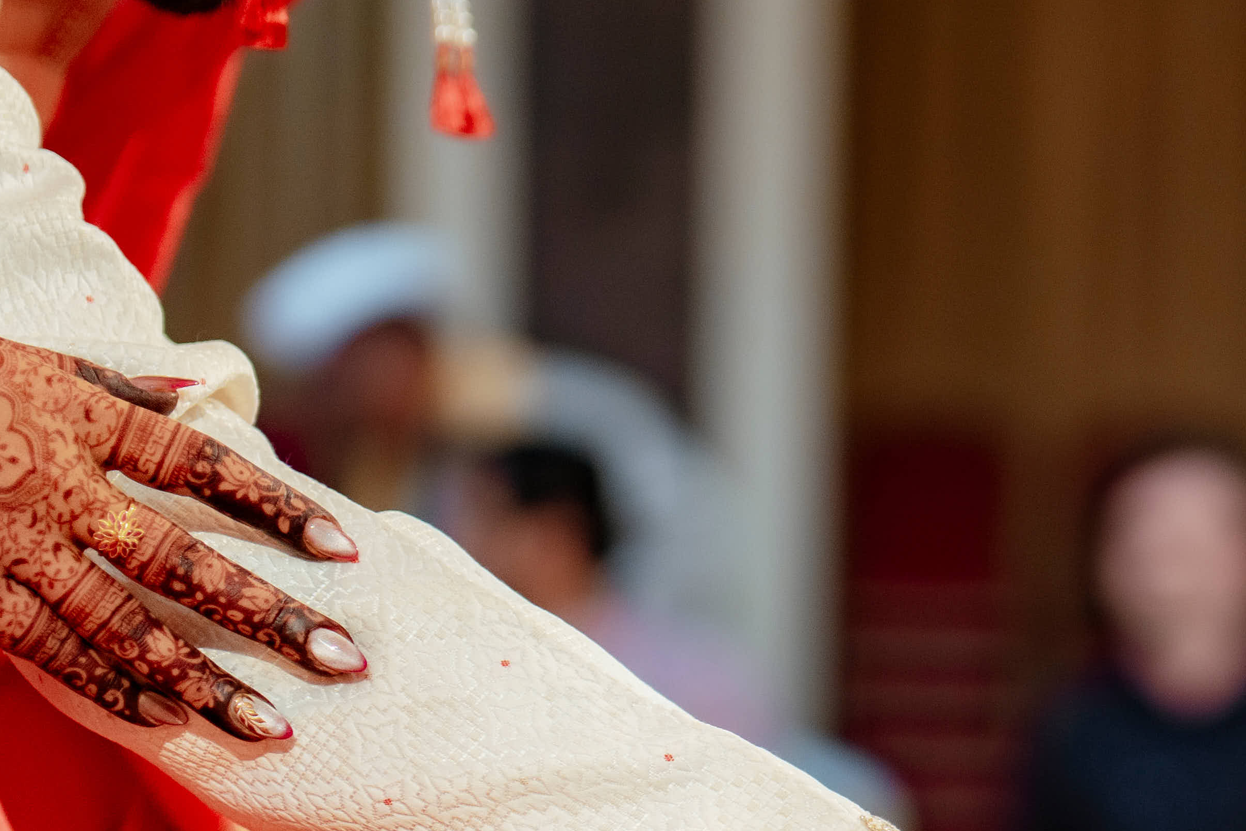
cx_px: 1085
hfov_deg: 14.0
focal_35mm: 145
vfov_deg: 9.3
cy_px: 1117
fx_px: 5018
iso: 640
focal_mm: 50
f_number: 1.4
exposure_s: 1/640
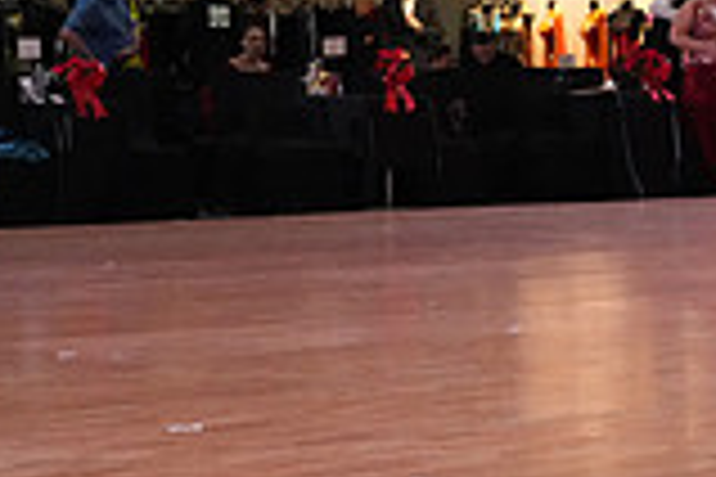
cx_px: 1247
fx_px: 2904
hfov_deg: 12.9
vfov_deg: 9.4
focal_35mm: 146
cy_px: 128
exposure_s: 1/320
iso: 5000
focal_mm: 40
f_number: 5.6
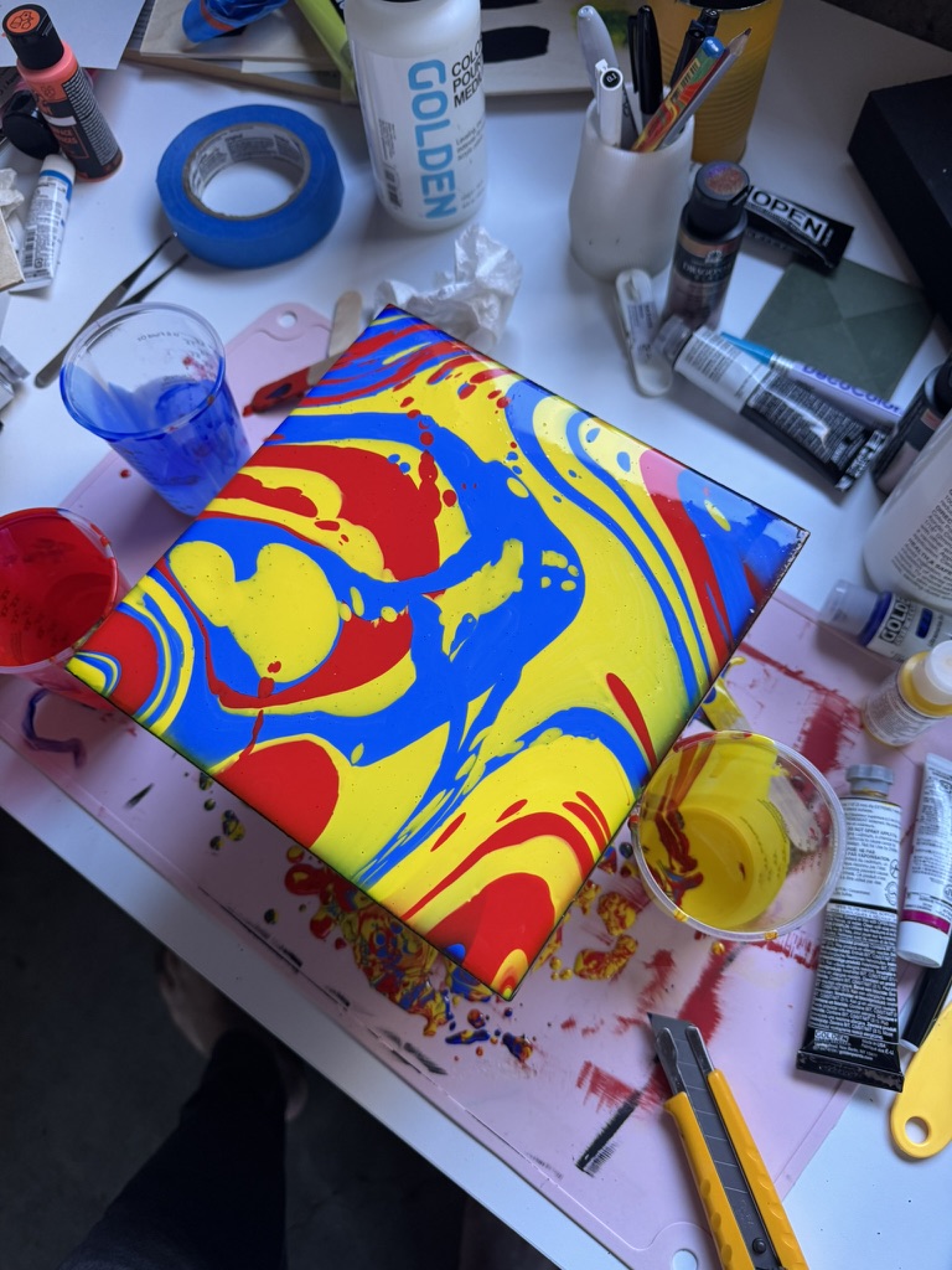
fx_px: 880
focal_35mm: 24
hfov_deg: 56.8
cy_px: 635
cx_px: 476
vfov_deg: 71.6
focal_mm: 6.76
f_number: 1.78
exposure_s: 1/106
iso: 200
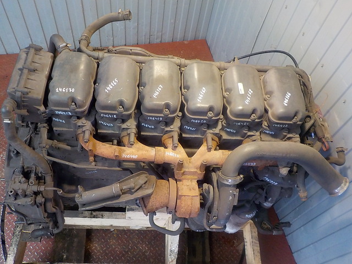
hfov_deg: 60.0
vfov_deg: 46.8
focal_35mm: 30
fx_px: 305
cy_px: 132
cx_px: 176
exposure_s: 1/30
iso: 280
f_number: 3.3
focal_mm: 4.1
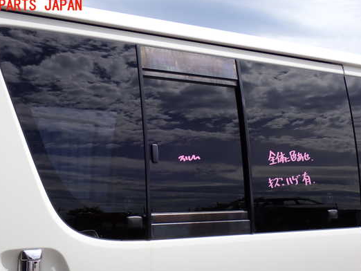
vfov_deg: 27.0
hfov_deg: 35.5
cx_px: 164
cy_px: 153
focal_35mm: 54
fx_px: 563
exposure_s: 1/800
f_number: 4.5
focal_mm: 8.4
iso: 100
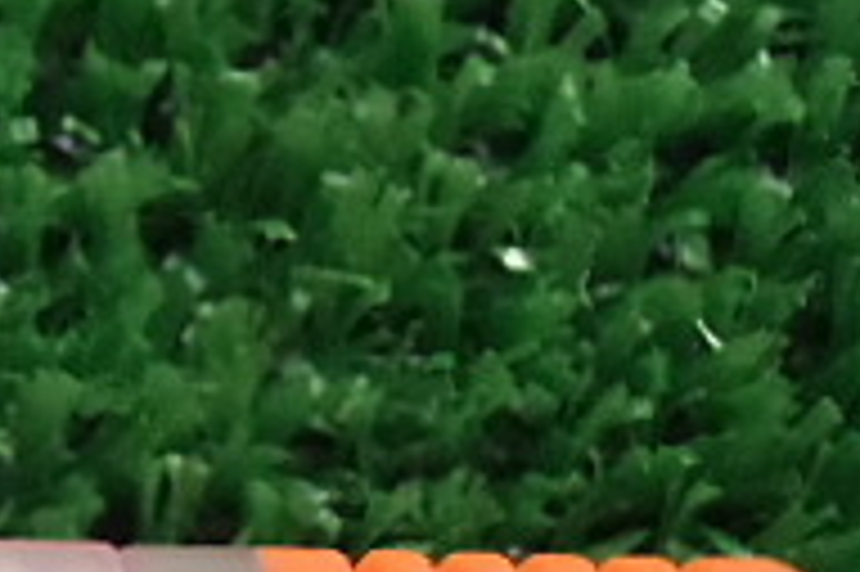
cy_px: 851
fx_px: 2745
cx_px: -509
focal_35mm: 115
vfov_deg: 11.4
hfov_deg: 16.0
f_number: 3.7
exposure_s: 1/100
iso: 800
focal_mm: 5.93
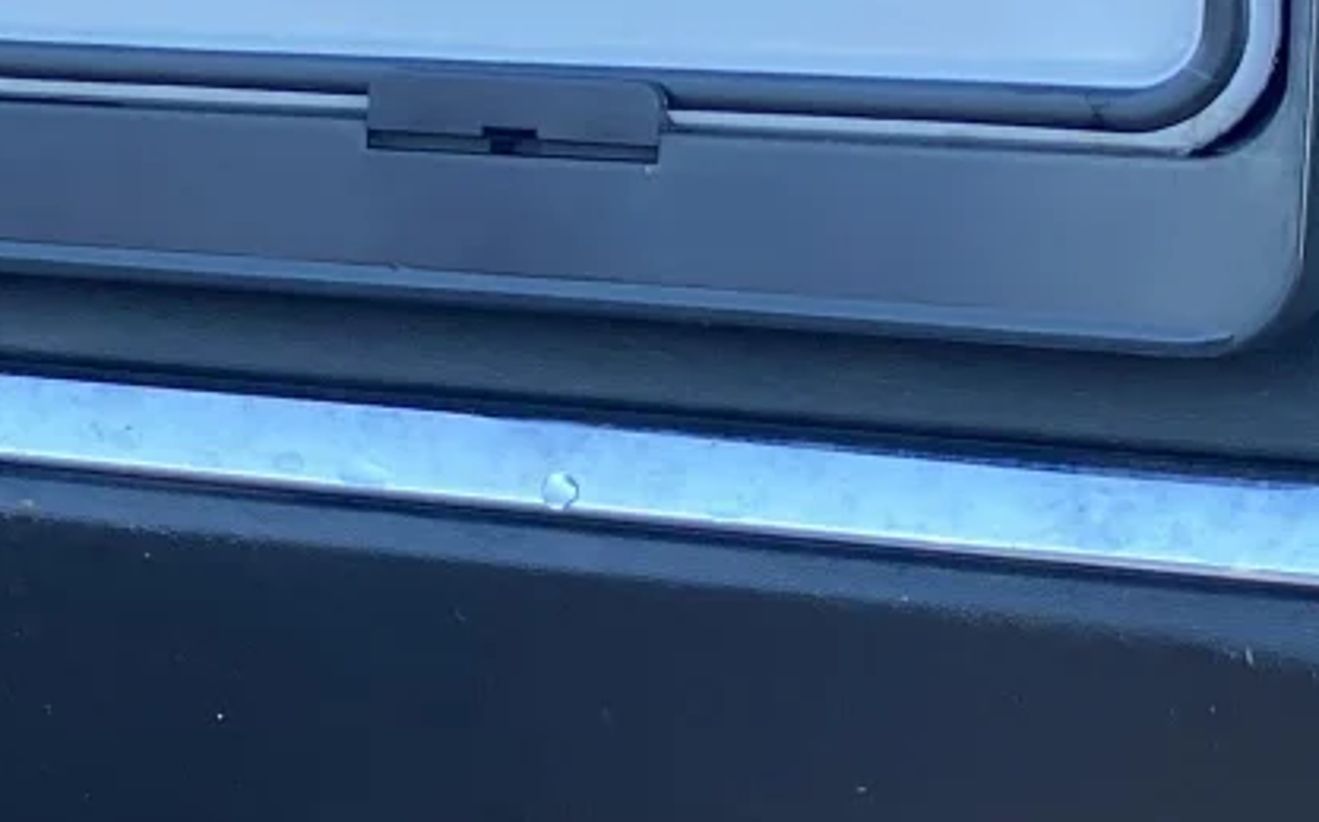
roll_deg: +4.4
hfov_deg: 15.7
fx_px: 4562
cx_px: -338
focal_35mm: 127
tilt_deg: -12.4
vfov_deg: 10.3
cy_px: 221
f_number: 1.8
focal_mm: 4.25
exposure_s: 1/121
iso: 64
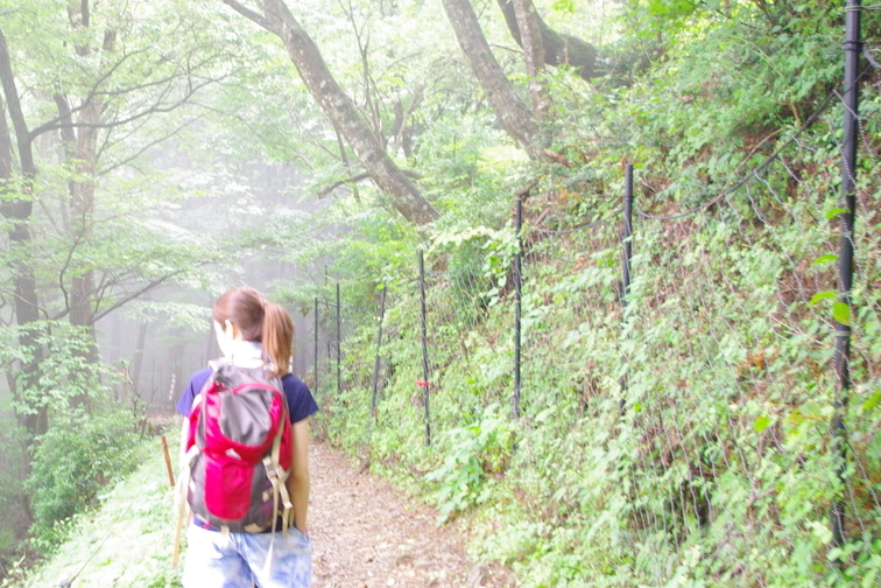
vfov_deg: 25.0
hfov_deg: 35.9
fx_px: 1321
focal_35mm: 54
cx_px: 209
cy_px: 331
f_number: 4
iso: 800
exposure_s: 1/50
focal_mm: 23.13
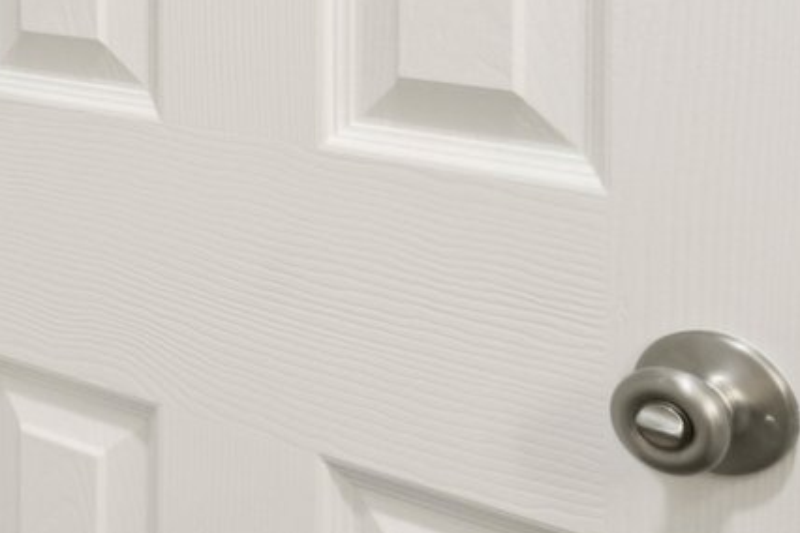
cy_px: -200
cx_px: -588
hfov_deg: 20.1
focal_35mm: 77
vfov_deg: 16.5
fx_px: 1711
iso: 320
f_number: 8
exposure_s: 1/30
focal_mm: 16
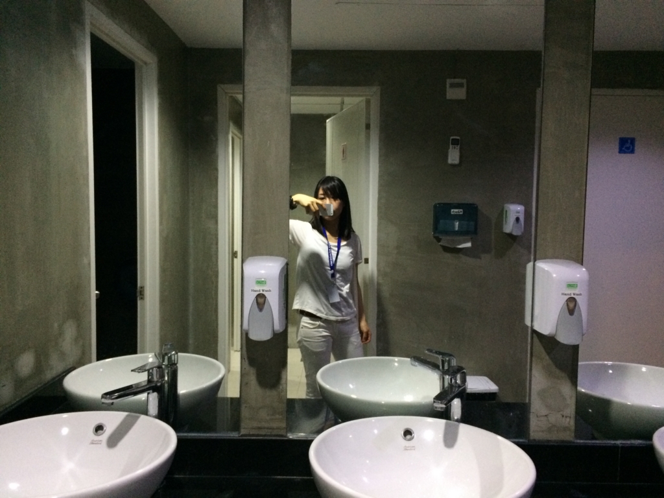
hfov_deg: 61.7
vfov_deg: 48.2
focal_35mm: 29
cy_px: 249
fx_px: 556
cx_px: 332
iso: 320
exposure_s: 1/20
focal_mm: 4.15
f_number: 2.2
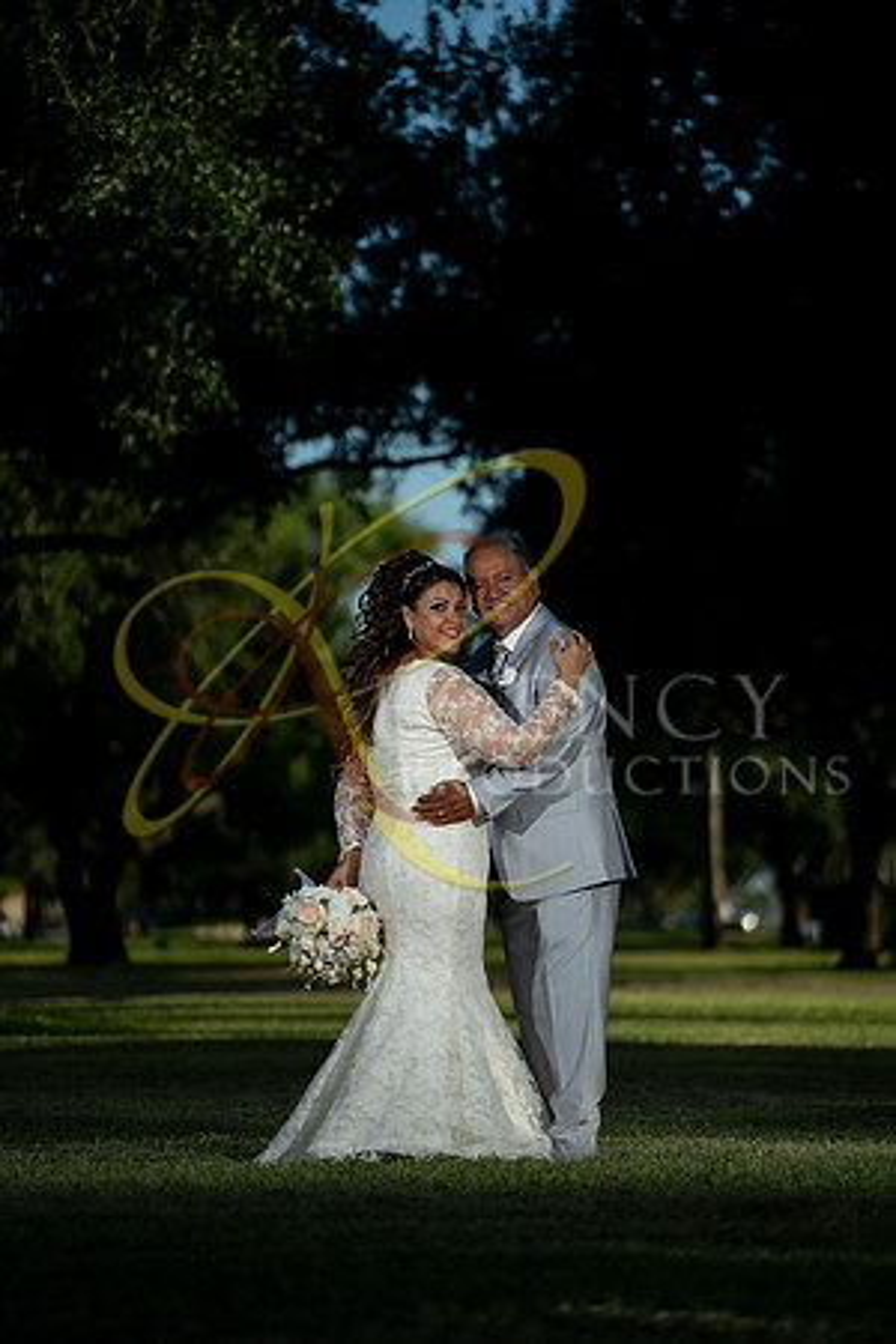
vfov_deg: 13.7
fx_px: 5600
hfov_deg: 9.1
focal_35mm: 150
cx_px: 448
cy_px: 672
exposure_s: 1/5000
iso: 320
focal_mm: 150
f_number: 2.8
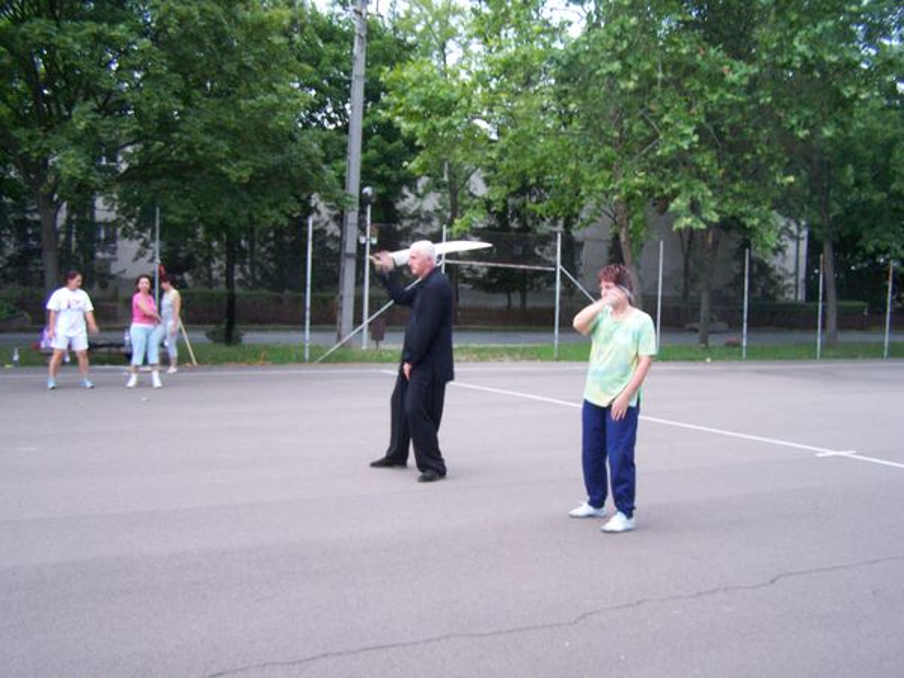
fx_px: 992
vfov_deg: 37.7
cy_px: 339
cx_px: 452
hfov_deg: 49.0
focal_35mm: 38
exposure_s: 1/8
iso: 160
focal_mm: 6.3
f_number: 2.8
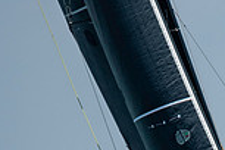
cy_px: 235
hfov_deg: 1.2
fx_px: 10868
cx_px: 278
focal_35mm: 1739
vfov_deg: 0.8
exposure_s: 1/4000
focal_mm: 300
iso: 200
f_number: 4
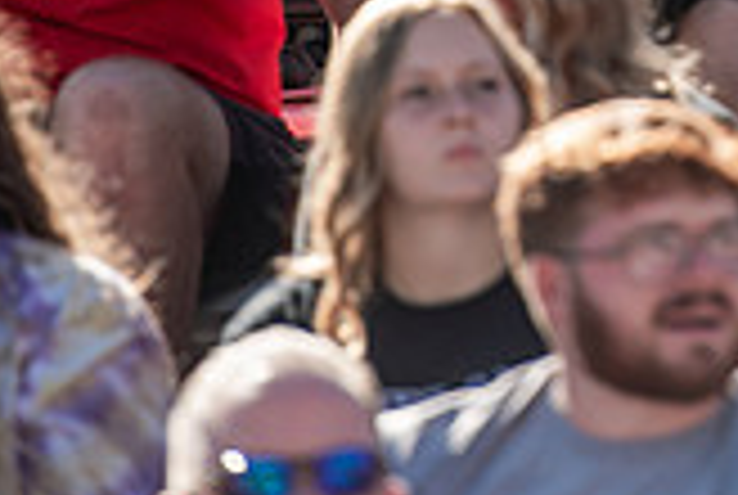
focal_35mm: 706
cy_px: -331
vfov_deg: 2.0
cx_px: 788
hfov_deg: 2.9
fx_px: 14499
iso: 125
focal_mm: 200
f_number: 3.2
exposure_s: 1/800
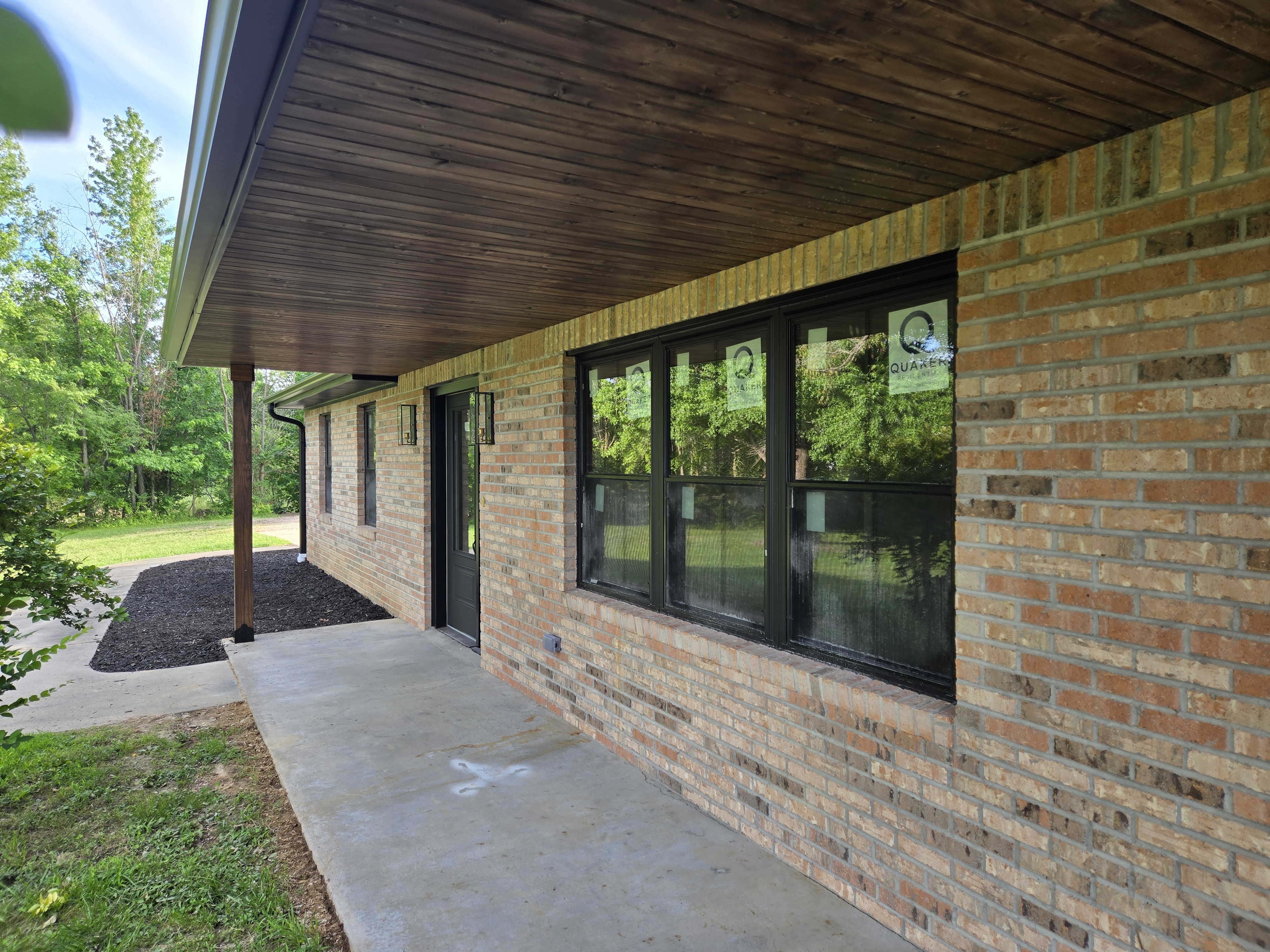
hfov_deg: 73.9
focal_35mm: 23
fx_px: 844
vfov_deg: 58.9
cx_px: 635
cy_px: 476
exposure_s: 1/206
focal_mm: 5.4
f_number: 1.8
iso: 25
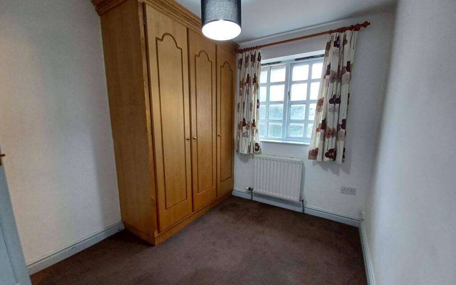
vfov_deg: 78.5
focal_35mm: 14
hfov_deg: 105.3
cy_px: 152
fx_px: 174
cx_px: 231
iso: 100
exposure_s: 1/50
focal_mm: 1.42
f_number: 2.2
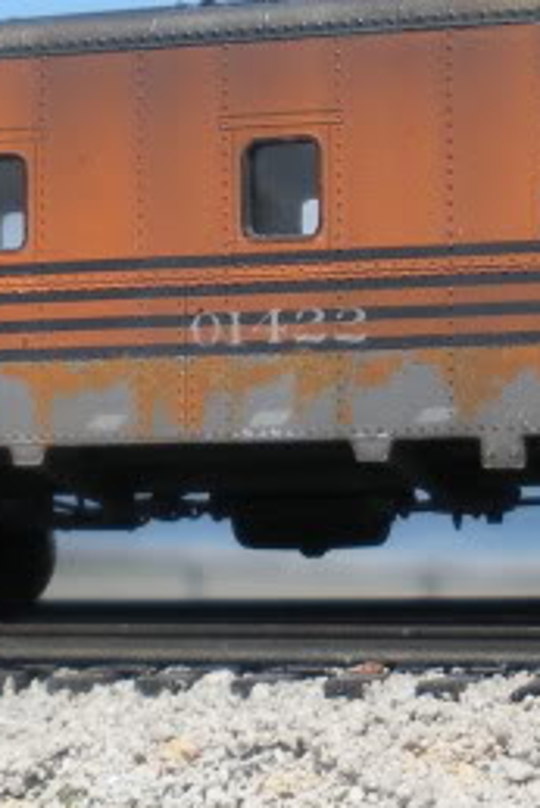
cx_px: 403
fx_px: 3325
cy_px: 299
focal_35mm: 148
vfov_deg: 13.8
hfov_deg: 9.3
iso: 64
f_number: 3.5
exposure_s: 1/680
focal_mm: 6.3
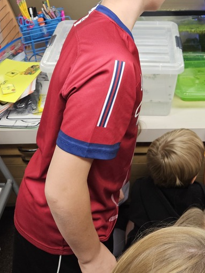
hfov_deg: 31.3
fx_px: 363
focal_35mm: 46
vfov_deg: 39.0
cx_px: 137
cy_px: 40
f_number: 1.8
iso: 250
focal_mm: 5.4
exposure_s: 1/120
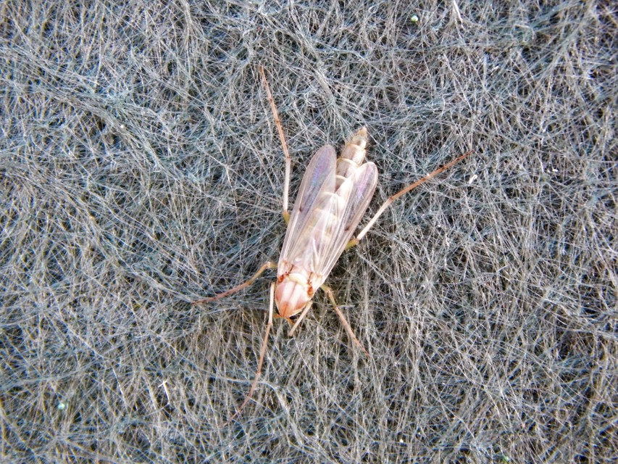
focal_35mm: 207
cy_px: 232
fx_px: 3696
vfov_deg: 7.2
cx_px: 309
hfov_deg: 9.6
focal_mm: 37.1
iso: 400
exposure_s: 1/100
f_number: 5.4
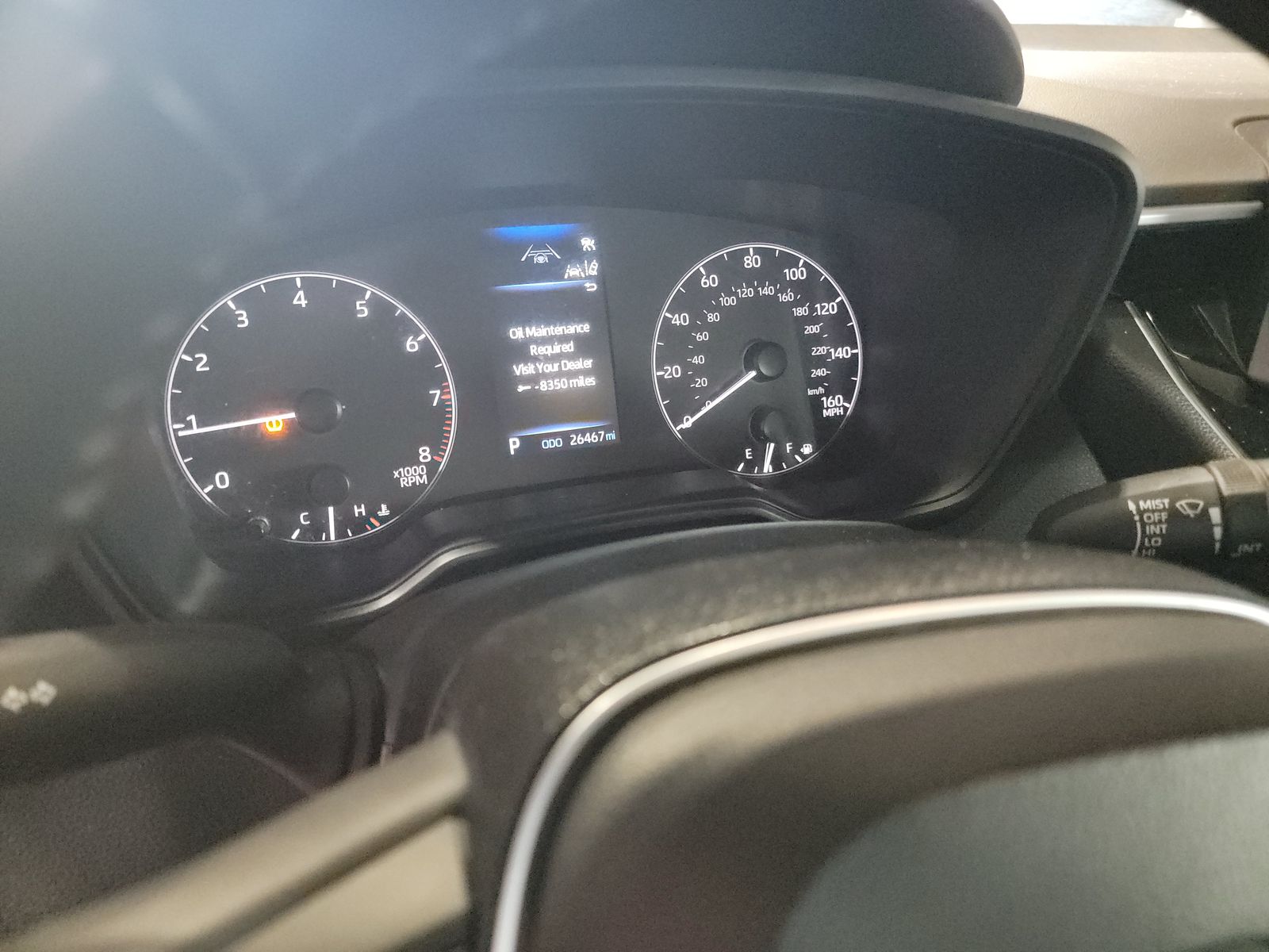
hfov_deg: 71.6
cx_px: 634
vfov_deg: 56.8
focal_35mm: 24
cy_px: 476
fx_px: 880
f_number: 1.8
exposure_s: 1/59
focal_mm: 6.7
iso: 2859
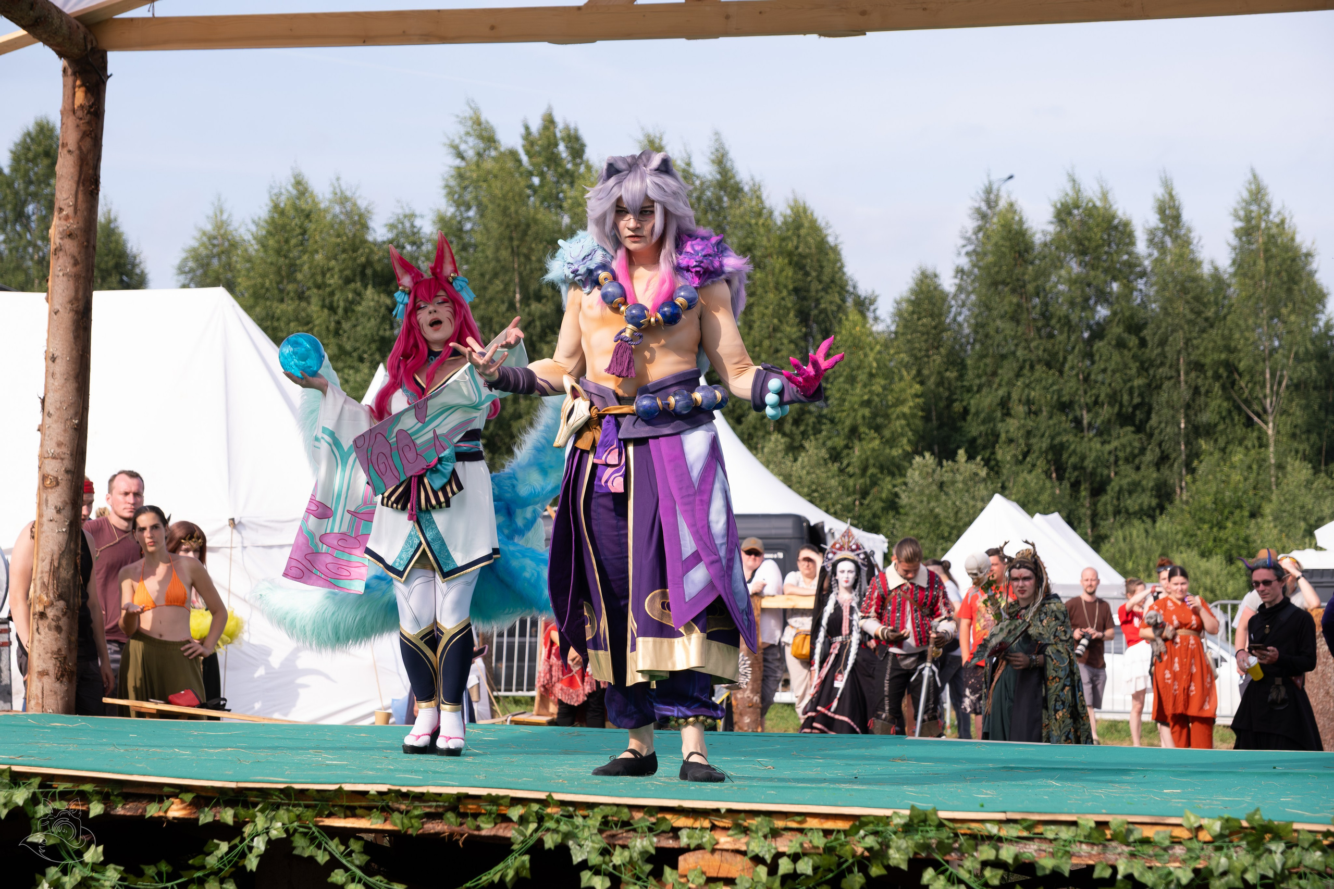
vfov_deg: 19.2
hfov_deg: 28.5
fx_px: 2631
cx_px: 667
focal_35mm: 71
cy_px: 444
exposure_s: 1/1000
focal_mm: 47
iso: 250
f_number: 4
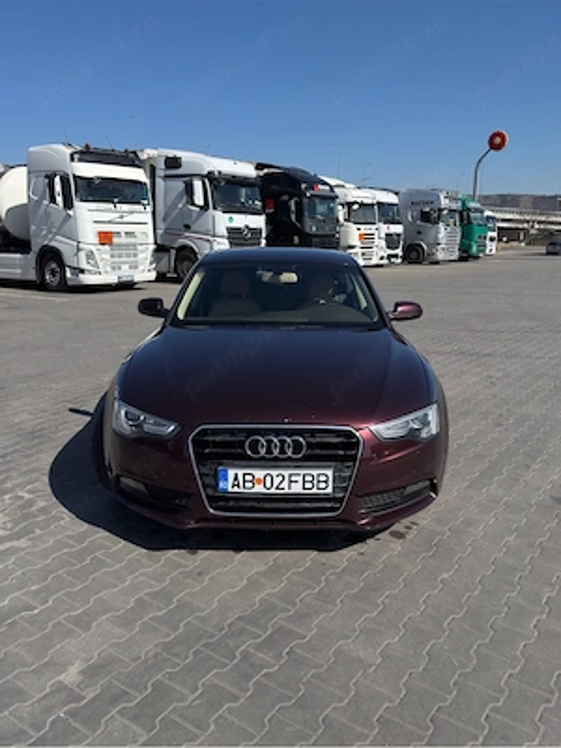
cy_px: 374
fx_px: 627
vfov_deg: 61.7
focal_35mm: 29
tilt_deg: -10.7
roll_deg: +0.2
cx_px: 280
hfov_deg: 48.2
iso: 100
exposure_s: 1/6849
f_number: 1.78
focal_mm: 6.76
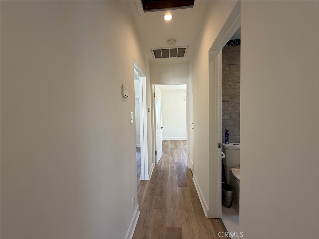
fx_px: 129
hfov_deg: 102.1
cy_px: 120
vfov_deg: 85.7
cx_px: 160
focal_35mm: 14
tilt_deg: -2.5
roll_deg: +2.4
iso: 100
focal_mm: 2.22
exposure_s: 1/121
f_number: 2.2
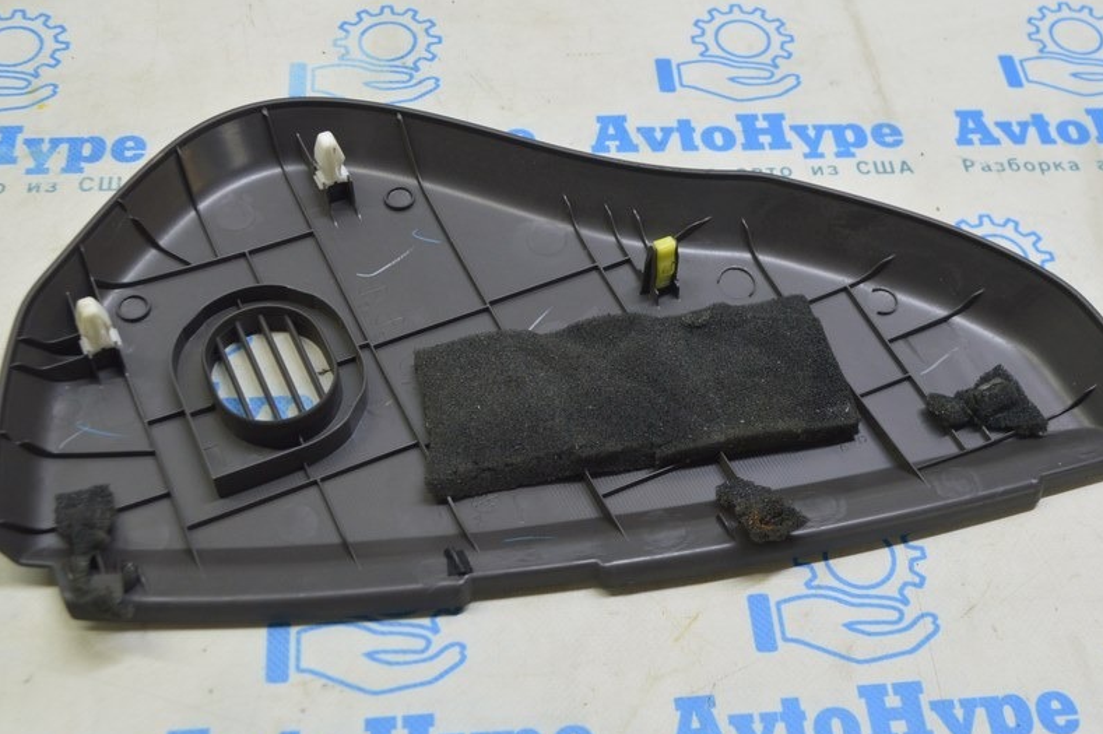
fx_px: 1490
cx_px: 603
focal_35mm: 49
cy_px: 357
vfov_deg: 27.7
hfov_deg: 40.6
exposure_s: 1/20
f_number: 5.6
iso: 400
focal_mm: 25
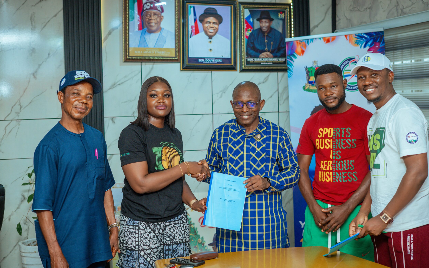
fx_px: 608
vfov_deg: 24.9
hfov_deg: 38.9
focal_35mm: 52
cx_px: 217
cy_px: 139
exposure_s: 1/125
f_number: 2.8
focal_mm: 50
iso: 400
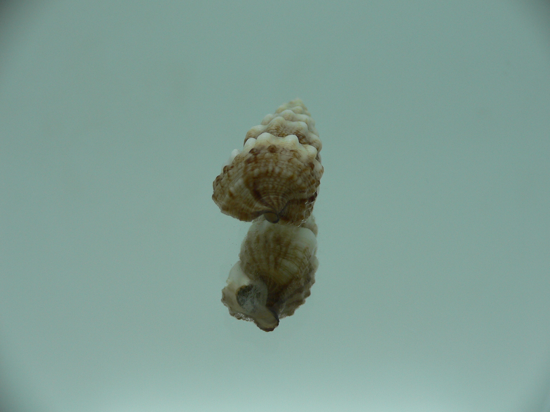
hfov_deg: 52.6
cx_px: 275
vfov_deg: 40.7
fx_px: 556
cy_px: 206
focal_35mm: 35
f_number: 2.8
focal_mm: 4.6
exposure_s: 1/80
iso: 80
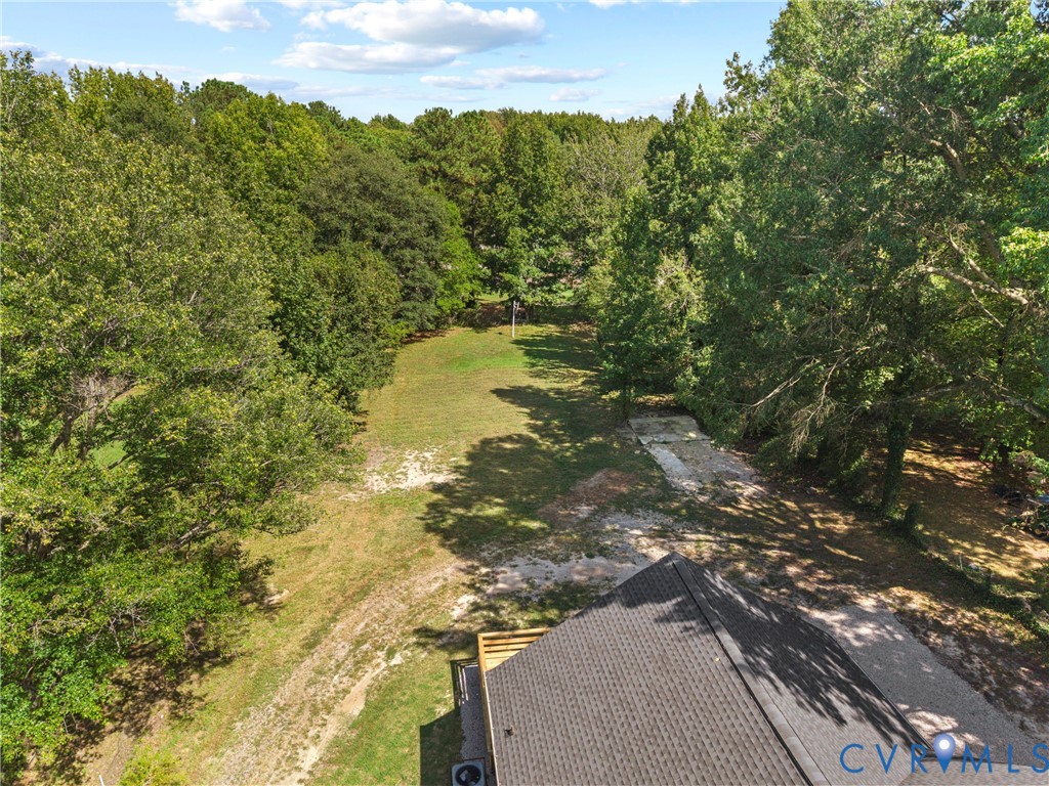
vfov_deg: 56.8
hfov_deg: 71.6
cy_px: 393
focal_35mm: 24
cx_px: 524
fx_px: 727
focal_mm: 8.67
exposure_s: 1/640
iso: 100
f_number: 1.8
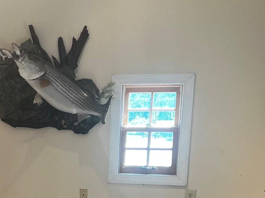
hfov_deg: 26.2
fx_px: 551
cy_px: 234
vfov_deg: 19.3
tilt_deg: -12.5
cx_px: 27
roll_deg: +1.1
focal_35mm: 72
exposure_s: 1/120
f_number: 1.5
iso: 100
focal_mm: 5.7
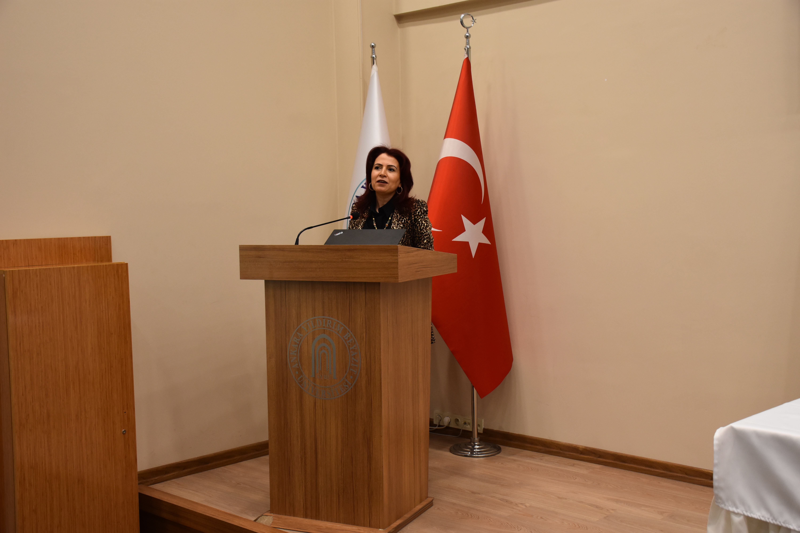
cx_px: 400
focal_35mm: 40
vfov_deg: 33.0
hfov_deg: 47.9
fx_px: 900
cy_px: 266
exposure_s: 1/125
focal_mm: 27
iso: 800
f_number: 5.6
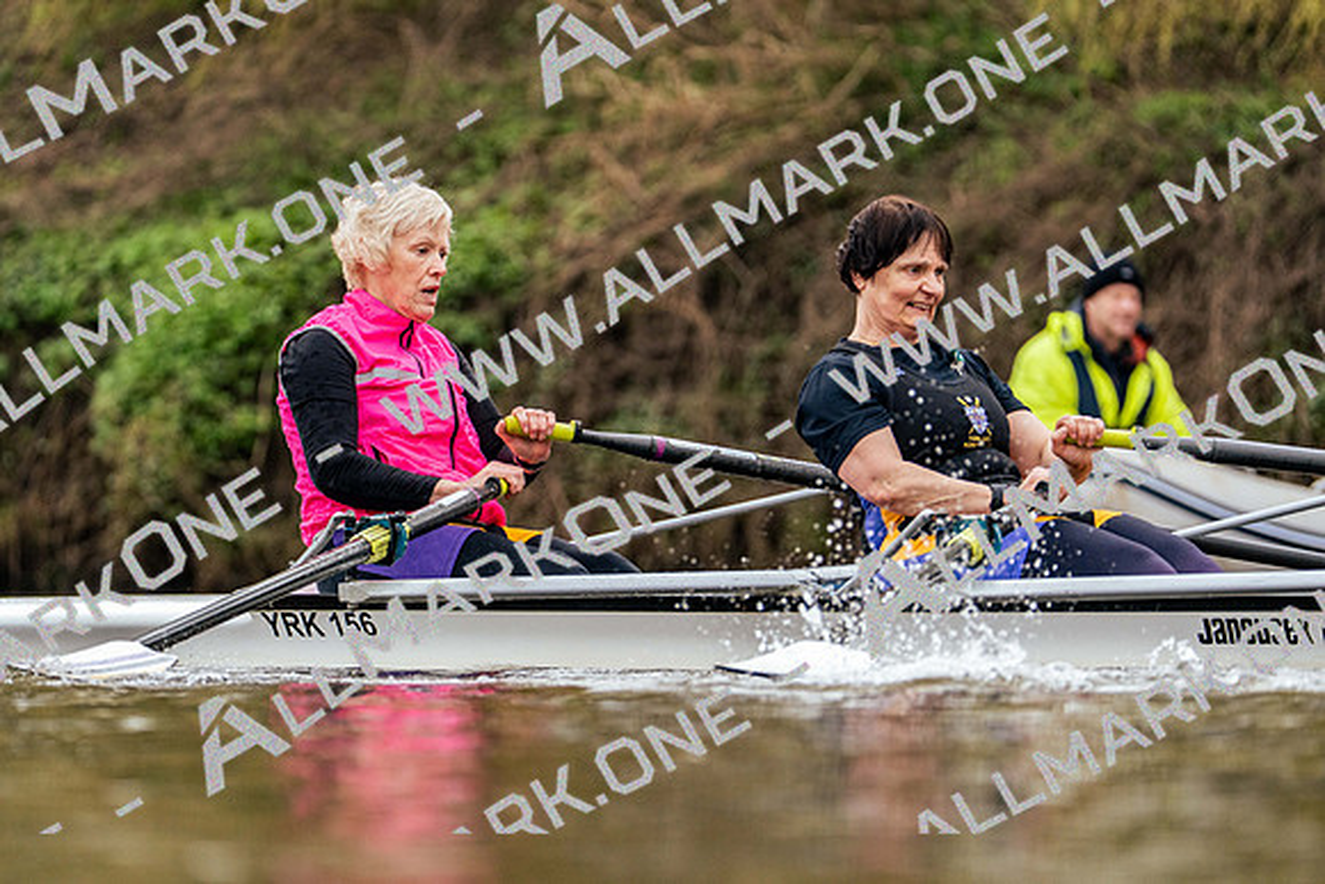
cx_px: 662
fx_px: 13841
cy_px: 442
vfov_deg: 3.7
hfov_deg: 5.5
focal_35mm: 376
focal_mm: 376
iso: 2500
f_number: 6.3
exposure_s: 1/2000
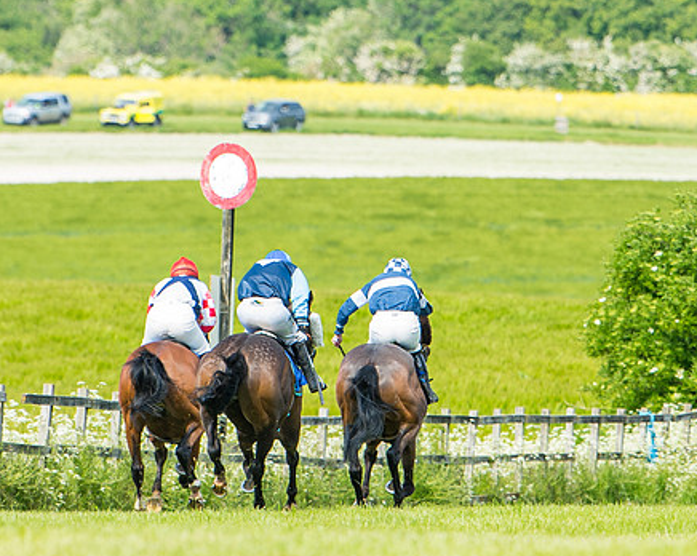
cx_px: 457
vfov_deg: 2.6
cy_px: 259
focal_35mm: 585
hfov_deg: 3.3
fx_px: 12057
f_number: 4
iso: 400
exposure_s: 1/1250
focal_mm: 200
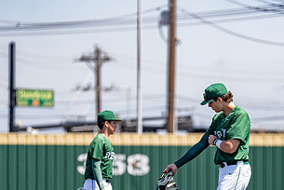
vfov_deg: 3.1
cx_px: 228
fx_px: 3530
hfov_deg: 4.6
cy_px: 182
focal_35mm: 447
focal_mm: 200
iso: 100
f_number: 2.8
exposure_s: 1/1600
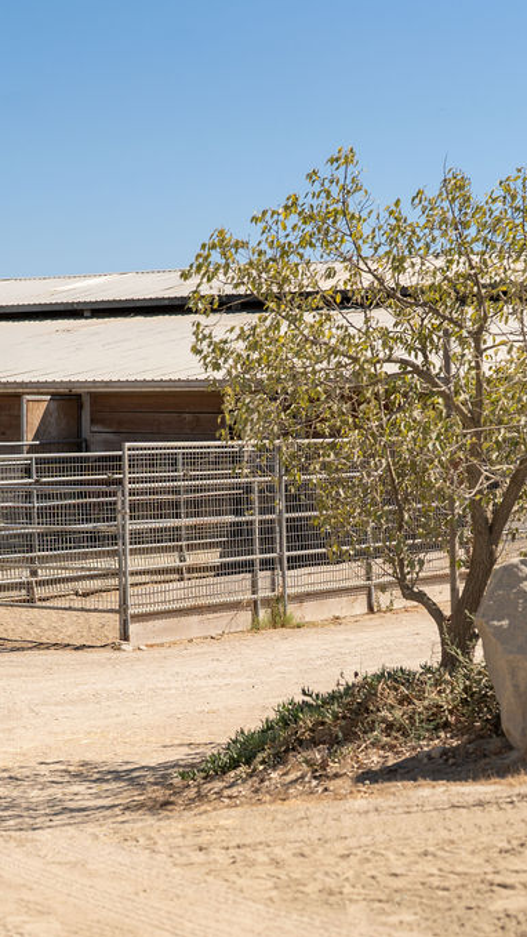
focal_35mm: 79
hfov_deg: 15.3
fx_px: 1962
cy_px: 467
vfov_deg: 26.8
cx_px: 286
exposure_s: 1/8000
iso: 200
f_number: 2.8
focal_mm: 50
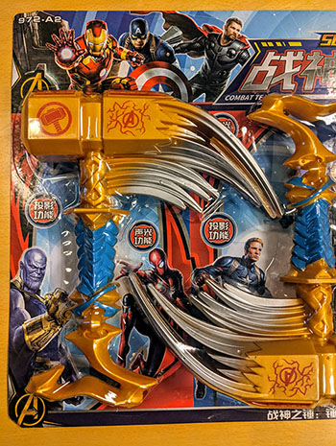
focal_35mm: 27
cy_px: 223
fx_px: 349
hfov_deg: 51.5
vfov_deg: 65.3
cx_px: 168
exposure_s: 1/68
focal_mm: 4.38
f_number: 1.73
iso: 157
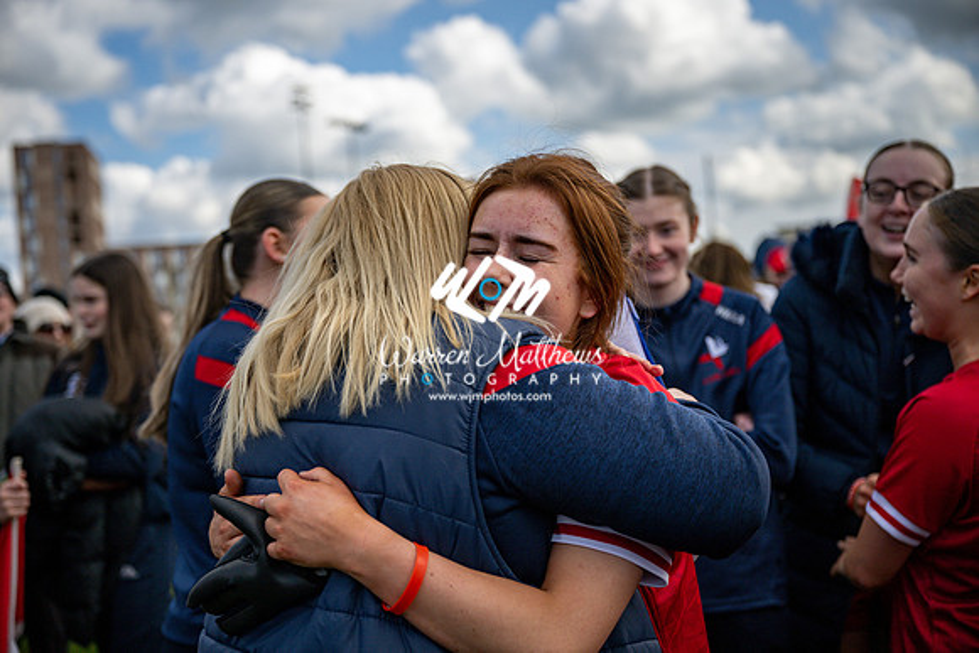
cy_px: 326
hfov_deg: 42.7
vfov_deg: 29.3
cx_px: 490
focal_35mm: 46
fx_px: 1251
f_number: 2.8
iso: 125
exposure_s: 1/8000
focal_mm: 46
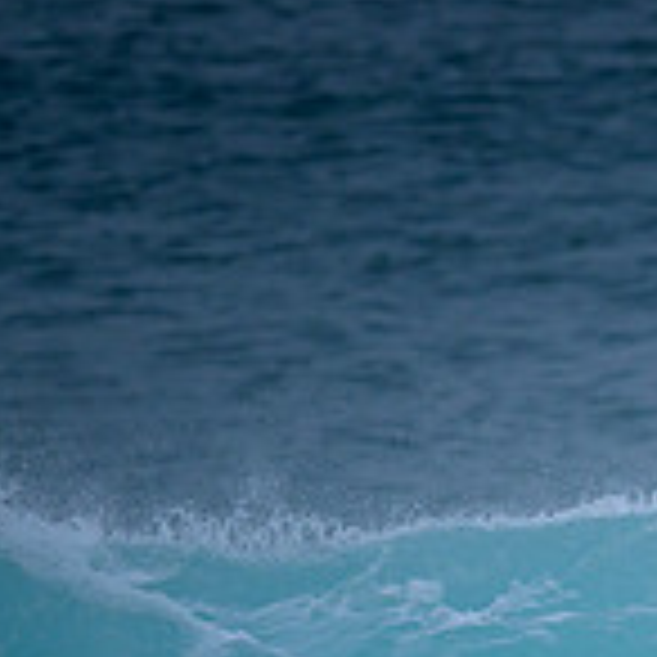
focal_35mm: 2705
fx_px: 58085
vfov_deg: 0.6
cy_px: 862
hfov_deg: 0.6
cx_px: 1148
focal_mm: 800
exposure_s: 1/2000
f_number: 6.3
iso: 1100
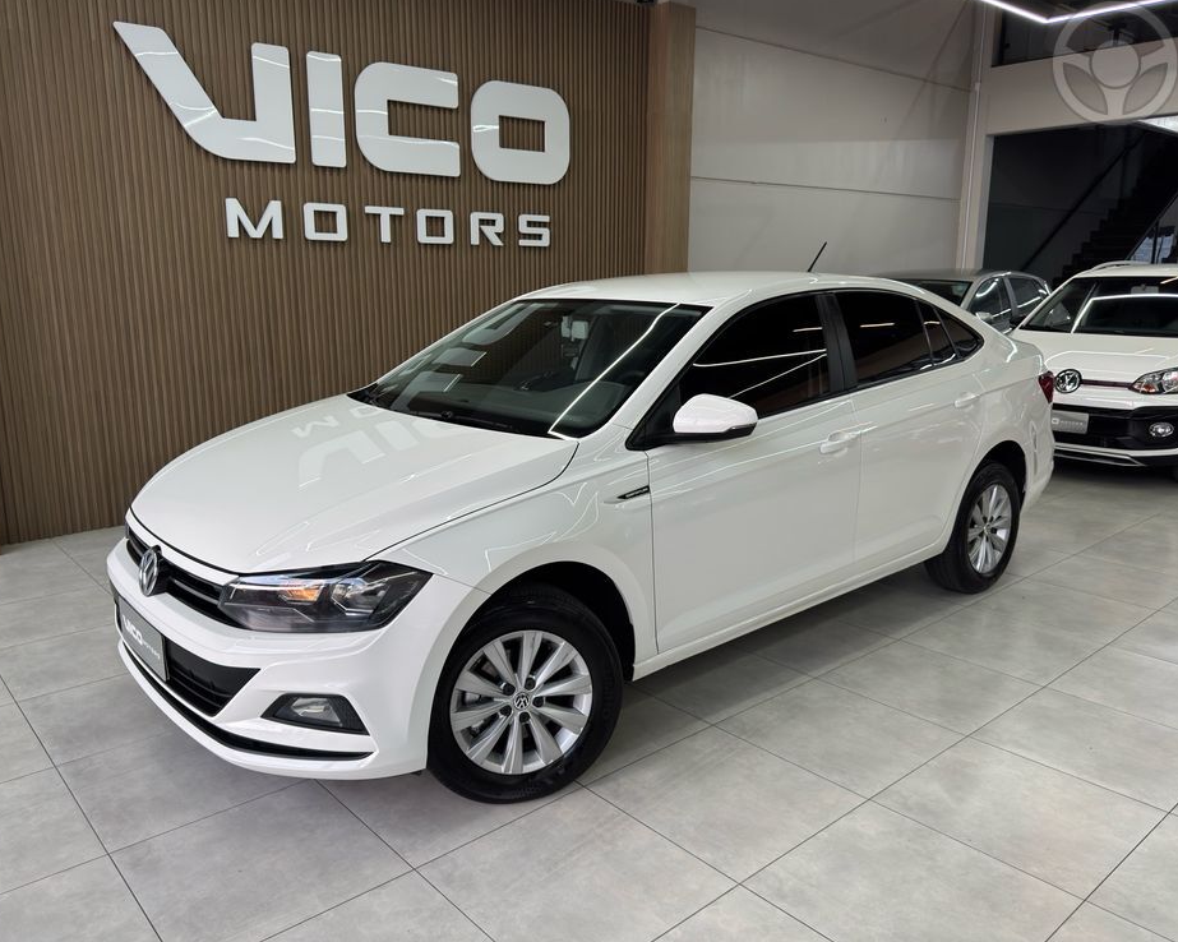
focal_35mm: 26
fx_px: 906
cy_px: 462
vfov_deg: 54.9
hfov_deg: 66.0
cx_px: 553
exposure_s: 1/60
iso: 100
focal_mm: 6.76
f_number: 1.78
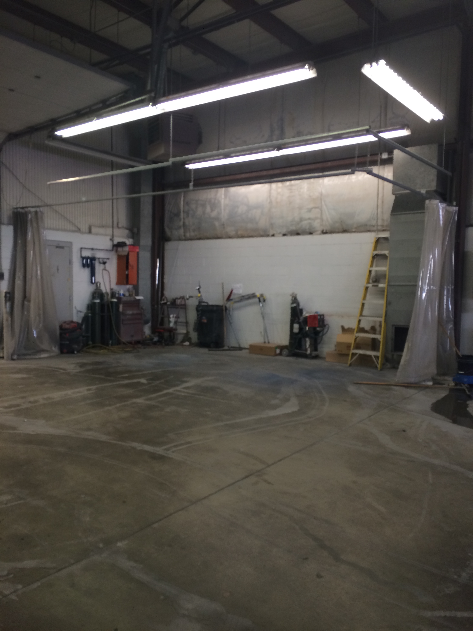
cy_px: 316
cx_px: 236
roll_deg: +0.7
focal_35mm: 29
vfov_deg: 61.7
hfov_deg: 48.2
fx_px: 528
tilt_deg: -3.5
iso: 50
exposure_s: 1/30
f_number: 2.2
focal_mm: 4.15
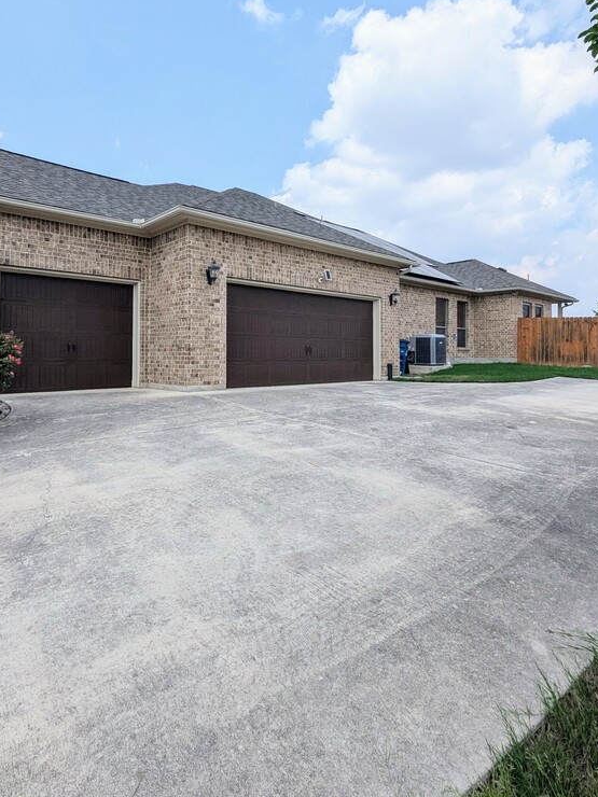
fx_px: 438
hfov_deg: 68.7
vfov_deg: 84.0
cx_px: 300
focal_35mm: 19
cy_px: 336
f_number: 2.2
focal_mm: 1.95
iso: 48
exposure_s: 1/1818
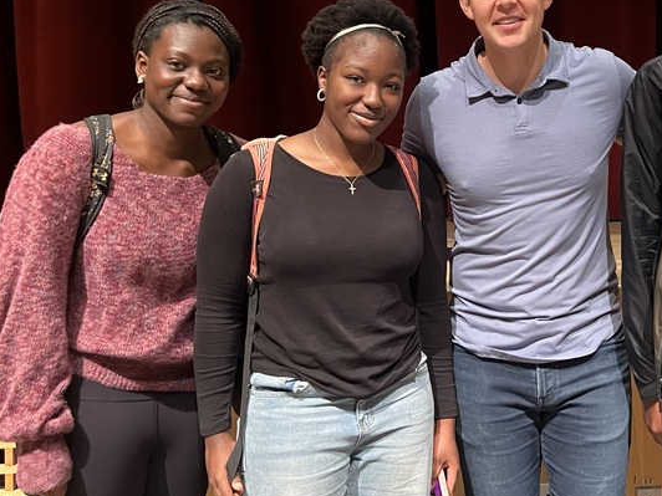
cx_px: 495
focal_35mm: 50
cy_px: 155
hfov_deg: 37.3
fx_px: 956
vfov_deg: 28.9
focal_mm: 5.7
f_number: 1.5
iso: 500
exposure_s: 1/40
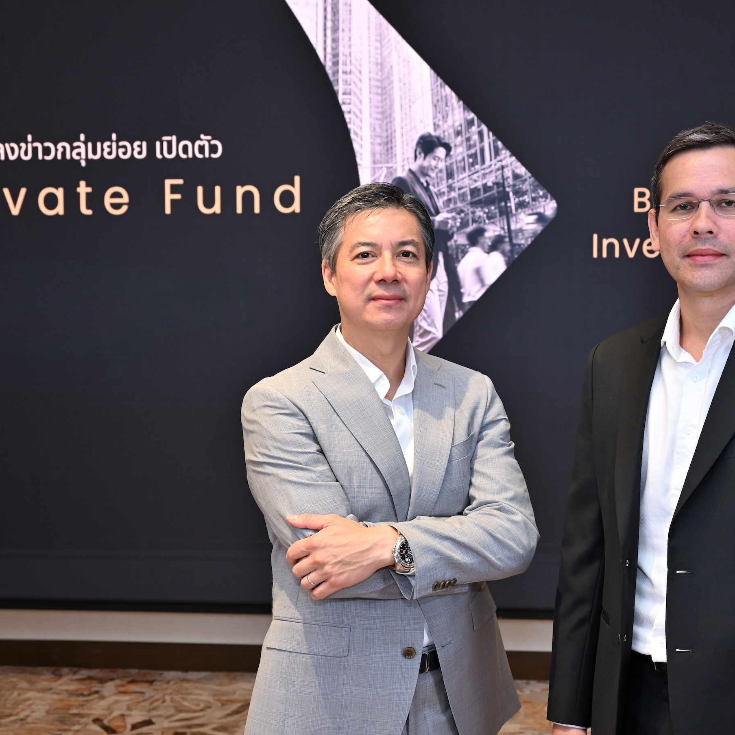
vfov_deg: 34.0
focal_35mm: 50
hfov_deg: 34.0
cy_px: 377
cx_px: 418
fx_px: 1201
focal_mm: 38
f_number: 5.6
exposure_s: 1/100
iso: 1000
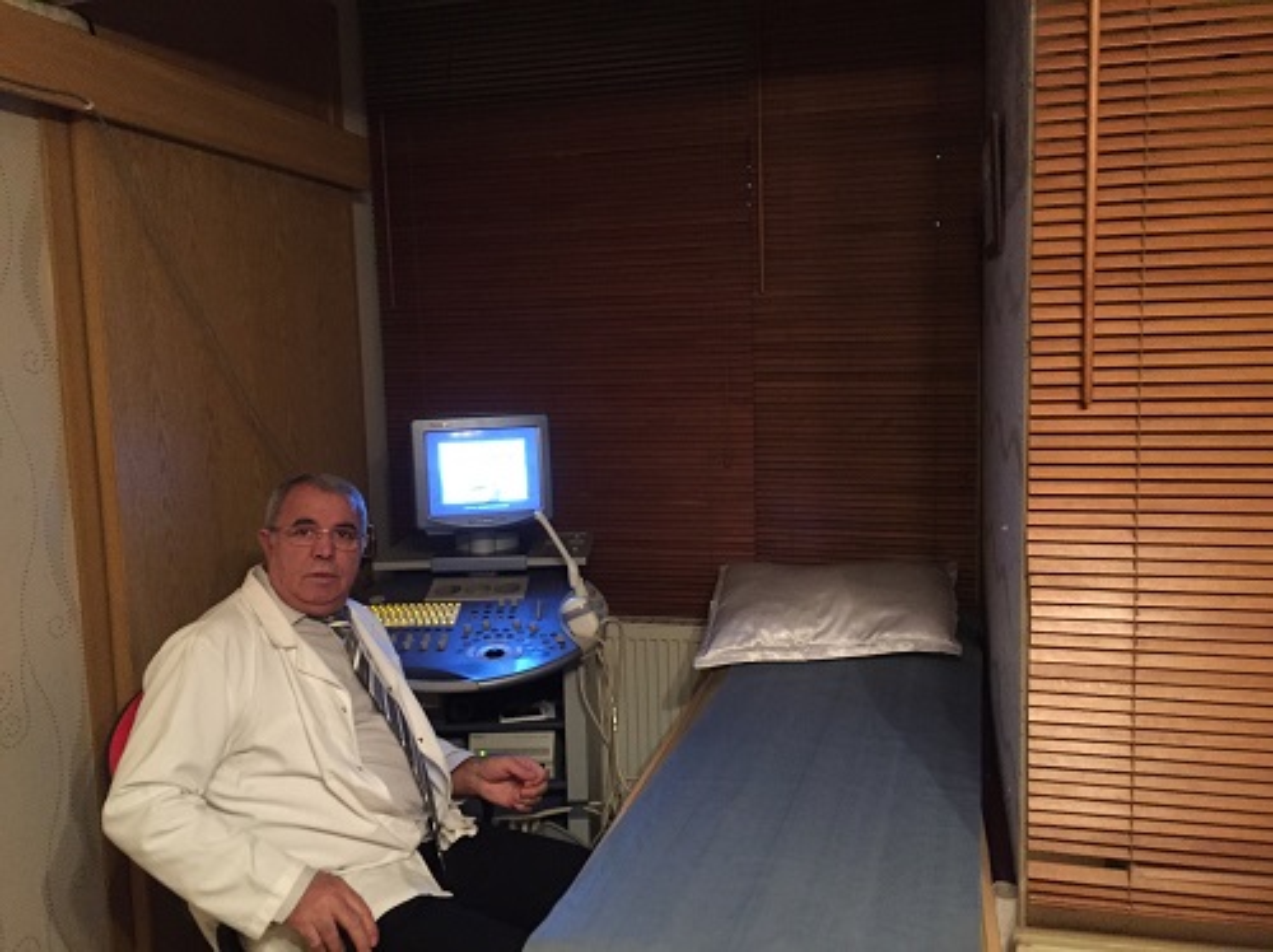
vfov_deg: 48.2
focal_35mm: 29
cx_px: 636
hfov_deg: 61.7
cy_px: 476
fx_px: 1065
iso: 500
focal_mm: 4.15
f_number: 2.2
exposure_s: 1/17
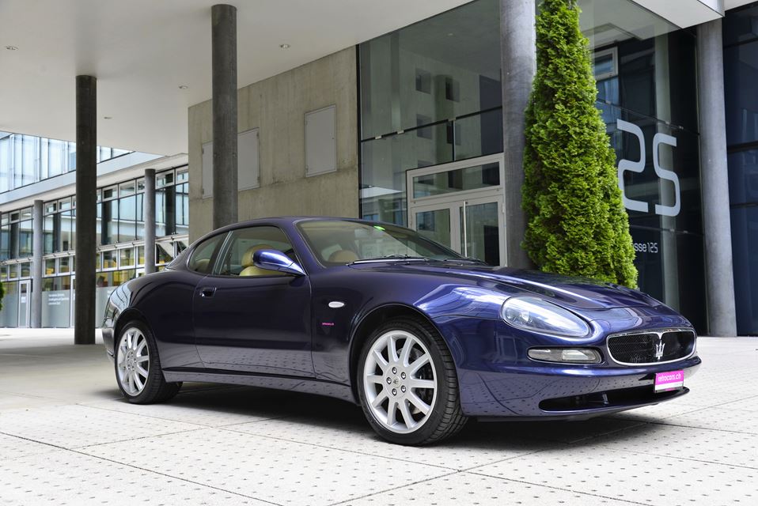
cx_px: 379
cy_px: 253
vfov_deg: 37.9
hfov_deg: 54.4
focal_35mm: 35
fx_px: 737
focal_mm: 35
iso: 400
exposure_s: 1/125
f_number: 6.3
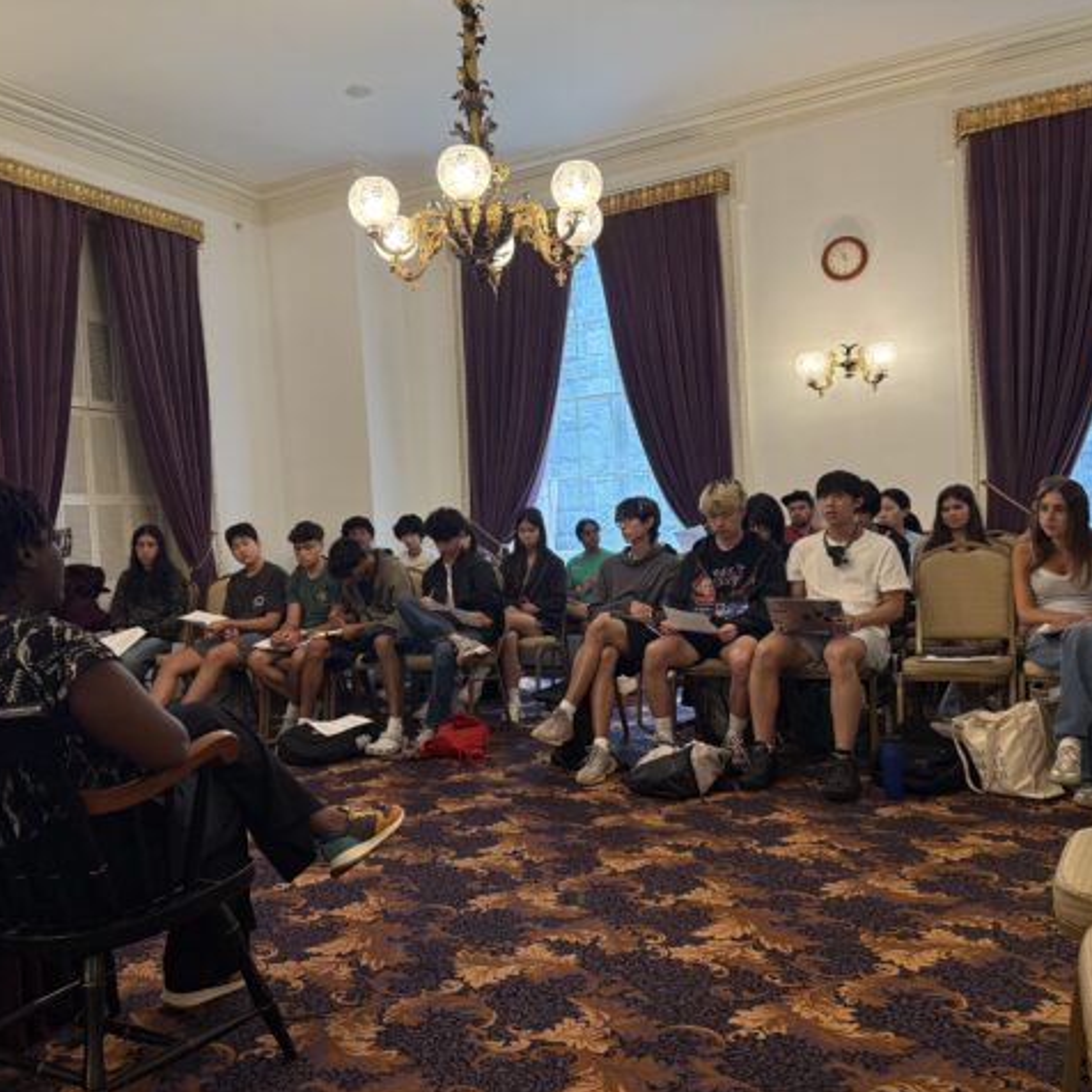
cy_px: 557
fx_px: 1035
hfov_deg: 55.6
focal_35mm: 29
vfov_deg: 55.6
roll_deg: +3.4
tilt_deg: -0.8
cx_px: 505
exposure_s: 1/60
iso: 320
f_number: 1.78
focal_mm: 6.76
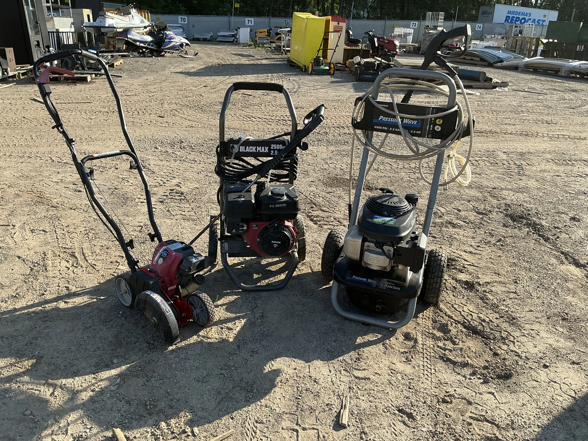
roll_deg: -2.4
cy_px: 220
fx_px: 476
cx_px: 294
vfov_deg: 49.7
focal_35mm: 28
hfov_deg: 63.4
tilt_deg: -22.8
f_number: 1.8
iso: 25
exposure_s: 1/816
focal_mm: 3
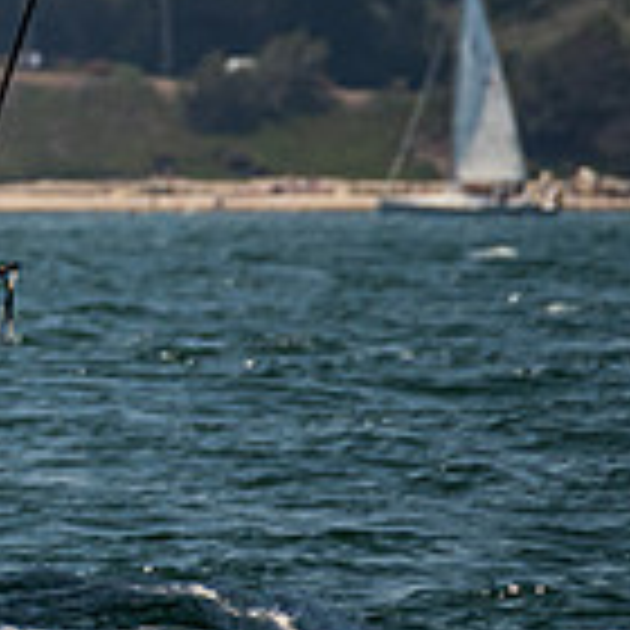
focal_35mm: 1922
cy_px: -411
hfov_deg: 0.9
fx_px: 39575
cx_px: -593
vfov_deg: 0.9
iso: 500
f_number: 8
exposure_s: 1/2500
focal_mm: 400
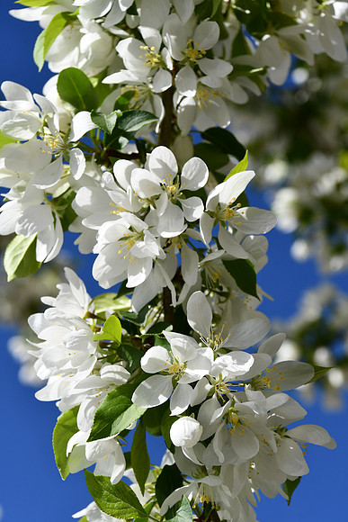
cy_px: 261
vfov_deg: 17.1
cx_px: 174
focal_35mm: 120
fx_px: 1739
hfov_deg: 11.4
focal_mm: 80
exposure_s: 1/500
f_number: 8
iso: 160
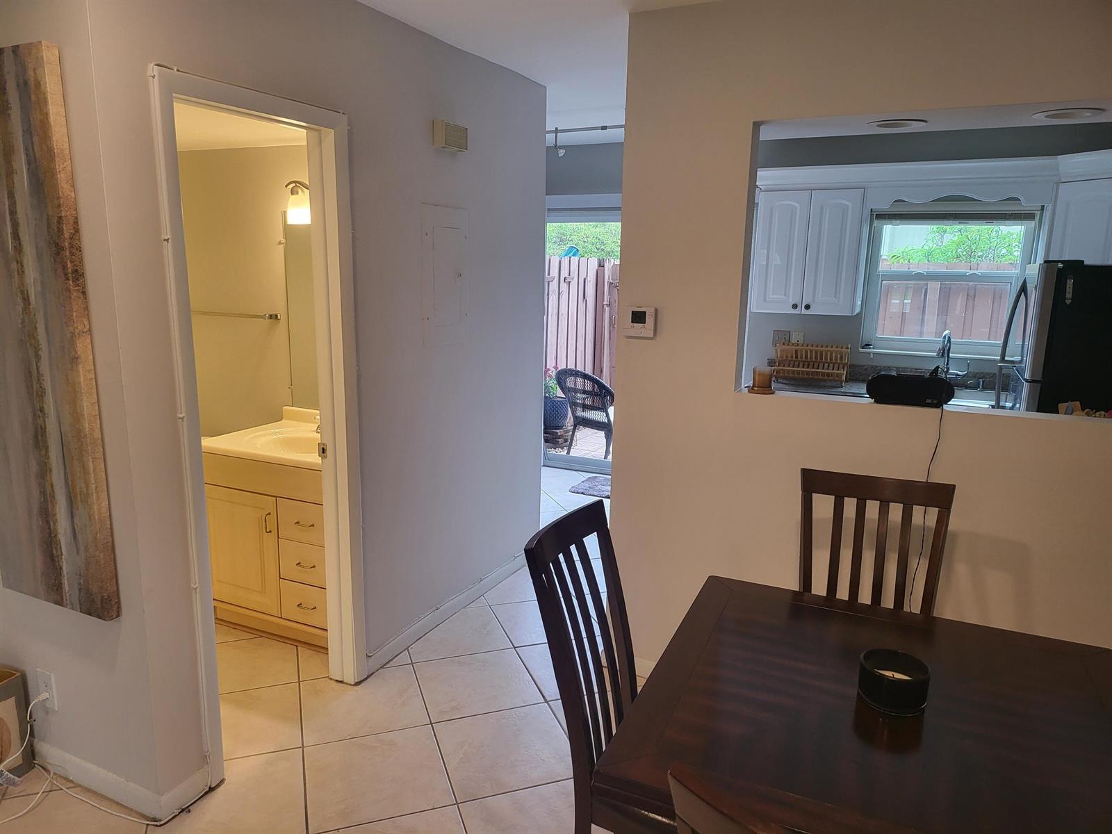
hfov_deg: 71.6
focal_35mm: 24
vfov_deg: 56.8
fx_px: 771
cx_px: 556
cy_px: 417
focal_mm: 5
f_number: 1.8
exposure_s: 1/120
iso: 250
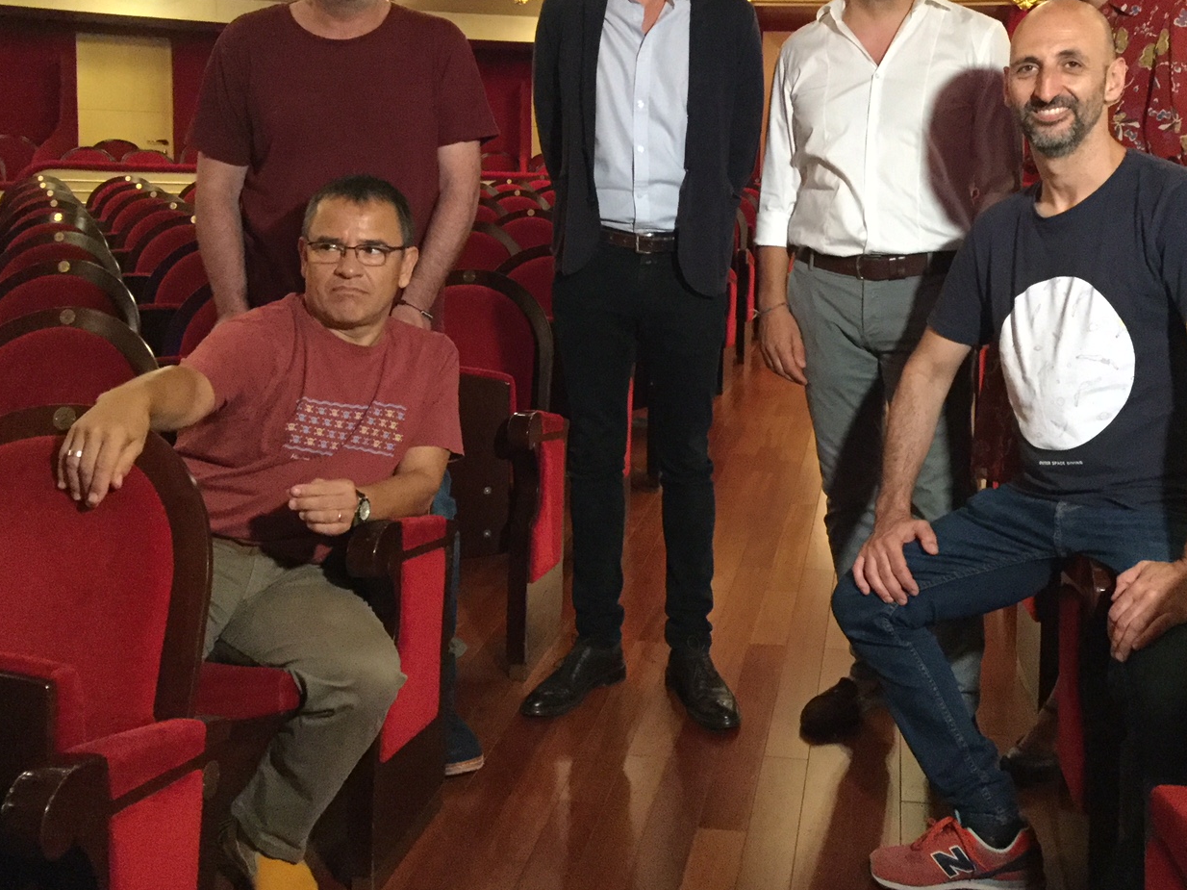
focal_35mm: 41
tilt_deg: -7.2
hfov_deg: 45.5
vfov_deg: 35.0
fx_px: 1406
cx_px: 718
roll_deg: -1.1
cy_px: 354
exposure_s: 1/17
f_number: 2.4
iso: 400
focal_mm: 3.3
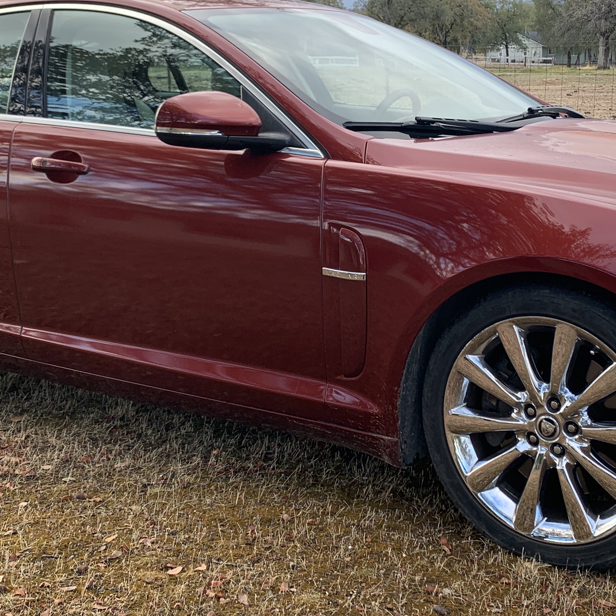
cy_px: 206
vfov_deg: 32.5
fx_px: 1047
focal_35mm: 52
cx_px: 382
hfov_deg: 32.6
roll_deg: -0.6
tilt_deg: -7.5
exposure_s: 1/273
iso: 25
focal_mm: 4.25
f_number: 1.8
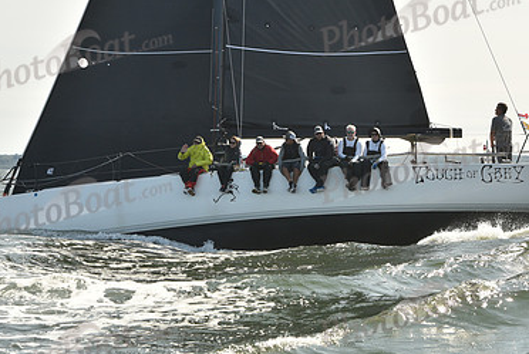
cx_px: 247
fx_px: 1604
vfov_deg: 12.6
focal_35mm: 109
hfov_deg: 18.7
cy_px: 113
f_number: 7.1
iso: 250
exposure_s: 1/800
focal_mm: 70
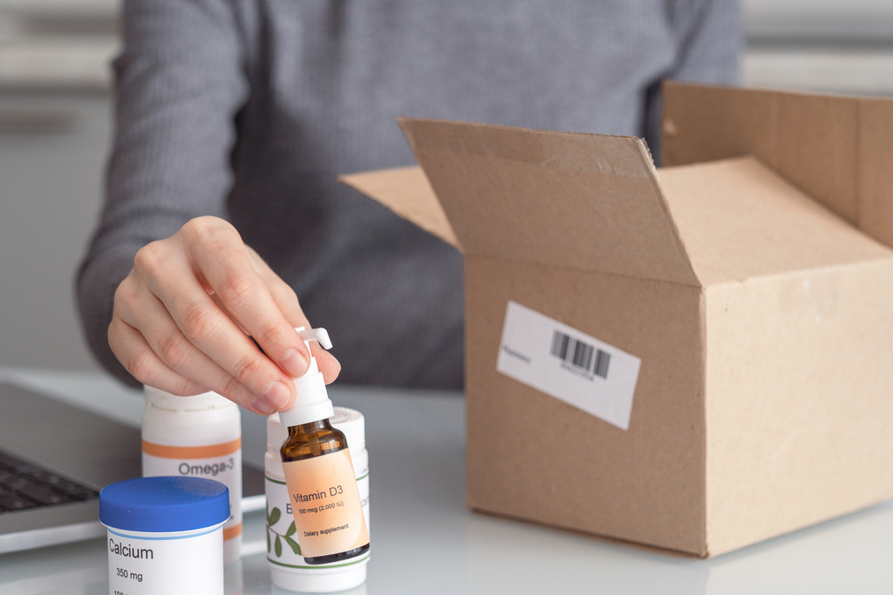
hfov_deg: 20.4
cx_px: 418
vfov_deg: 13.7
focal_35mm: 100
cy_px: 339
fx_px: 2480
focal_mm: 56
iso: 800
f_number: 2.8
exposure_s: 1/60
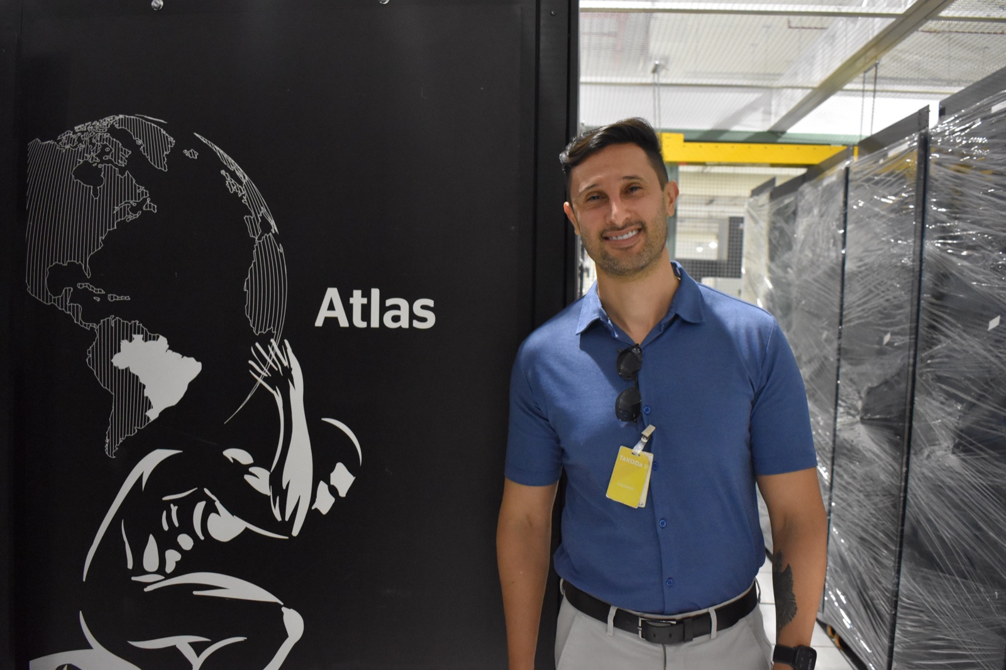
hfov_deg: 57.2
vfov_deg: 40.0
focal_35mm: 33
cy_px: 335
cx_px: 503
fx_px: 922
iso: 3600
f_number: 3.8
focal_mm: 22
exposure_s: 1/60
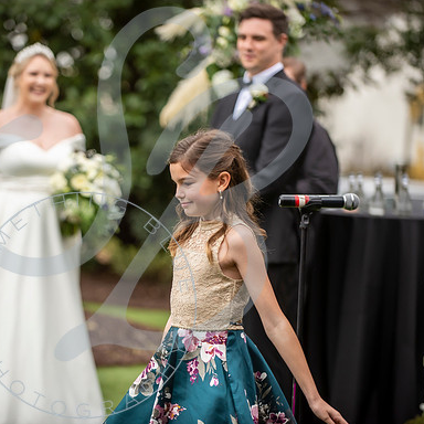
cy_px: 213
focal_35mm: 167
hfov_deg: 10.5
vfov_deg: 10.5
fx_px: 2314
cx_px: 138
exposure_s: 1/640
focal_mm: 130
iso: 640
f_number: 2.8
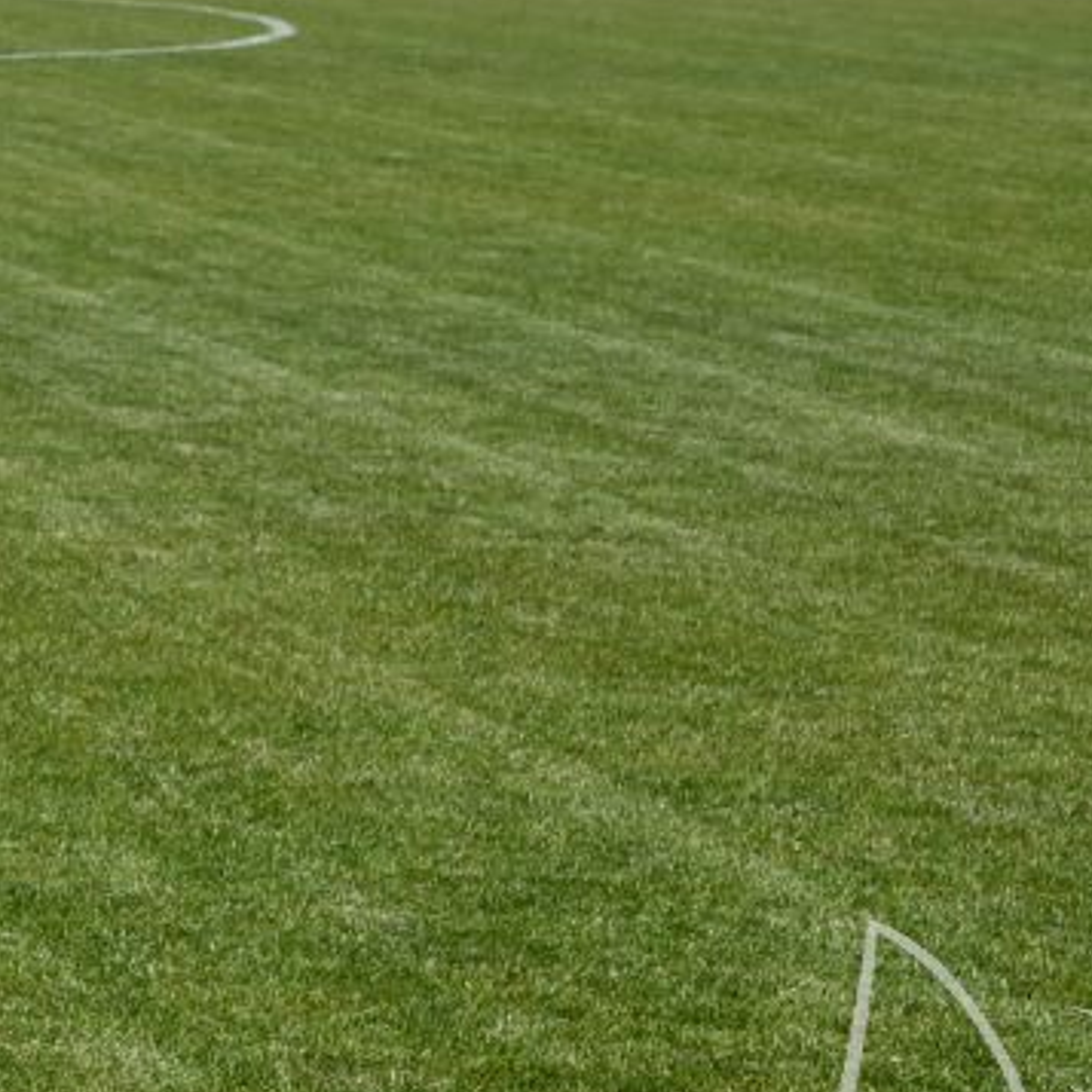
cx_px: -2008
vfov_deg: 9.4
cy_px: 190
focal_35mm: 185
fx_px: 6591
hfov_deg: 8.2
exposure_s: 1/500
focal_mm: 34.5
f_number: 8
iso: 100
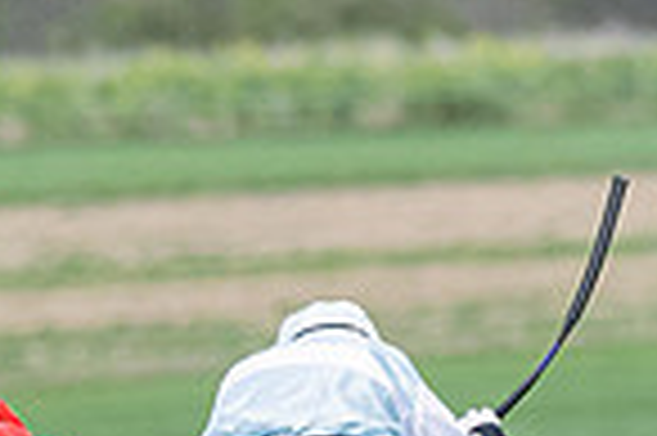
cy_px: 1127
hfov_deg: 1.1
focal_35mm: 1903
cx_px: 200
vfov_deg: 0.7
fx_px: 34690
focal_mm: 200
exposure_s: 1/2500
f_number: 4
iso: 400
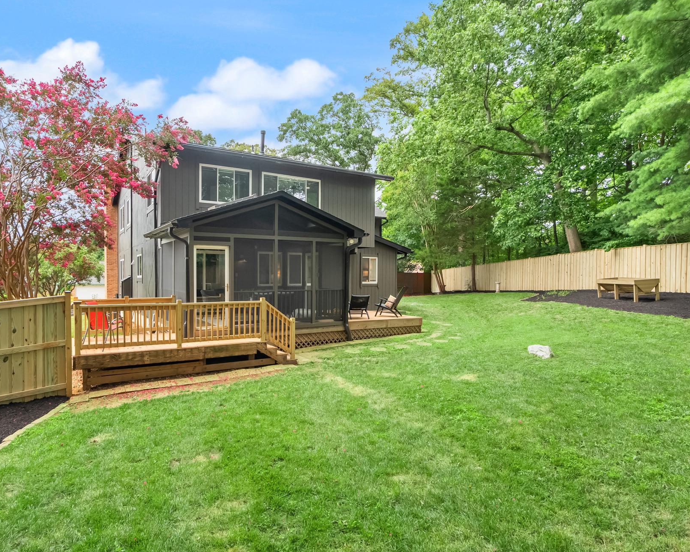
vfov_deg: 70.8
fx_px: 388
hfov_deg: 82.4
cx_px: 281
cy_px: 284
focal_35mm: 19
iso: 800
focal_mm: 16
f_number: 8
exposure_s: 1/80
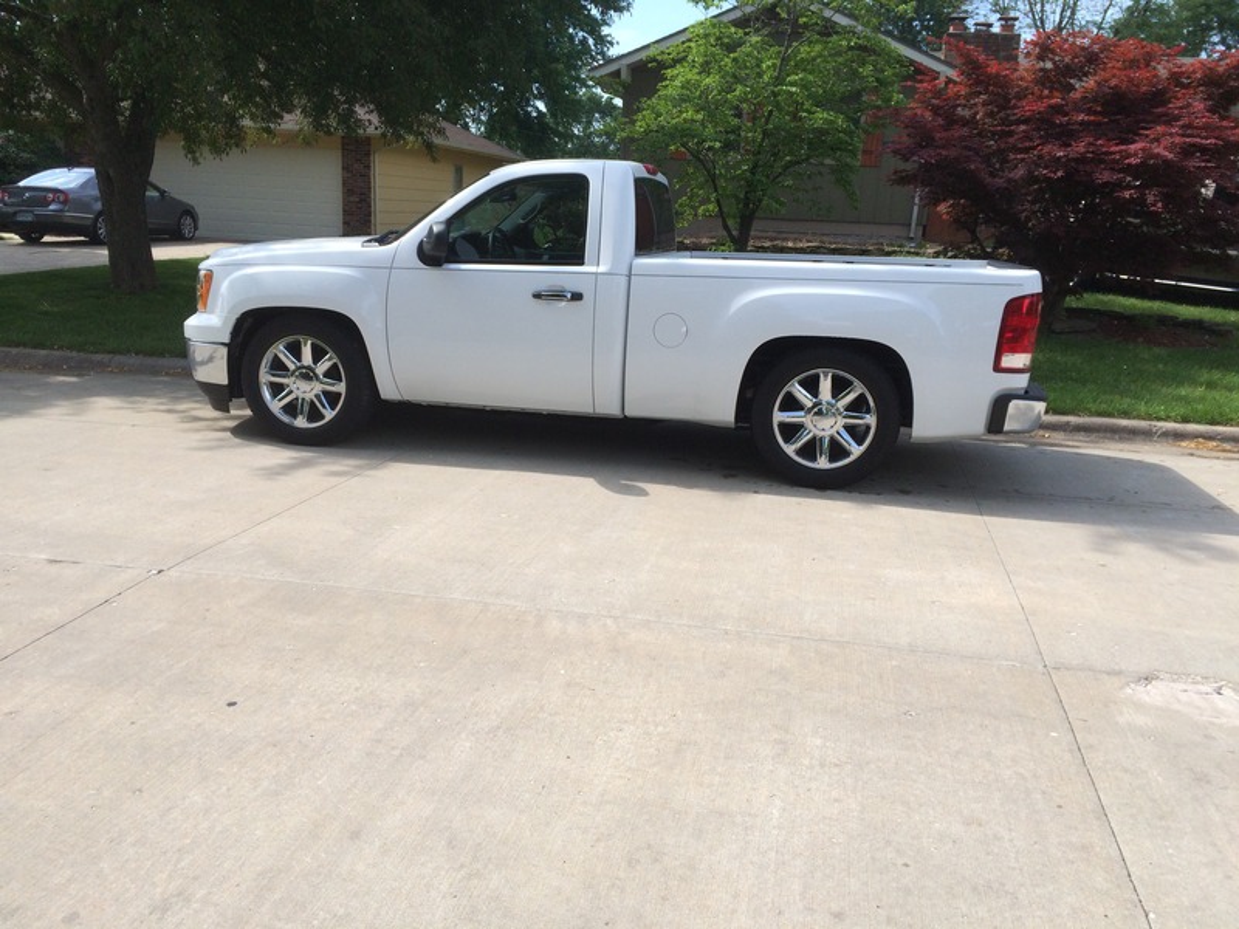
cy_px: 464
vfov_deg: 48.2
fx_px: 1038
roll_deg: -1.2
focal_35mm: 29
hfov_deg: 61.7
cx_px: 620
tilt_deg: -13.4
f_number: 2.2
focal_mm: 4.15
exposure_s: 1/1580
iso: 32
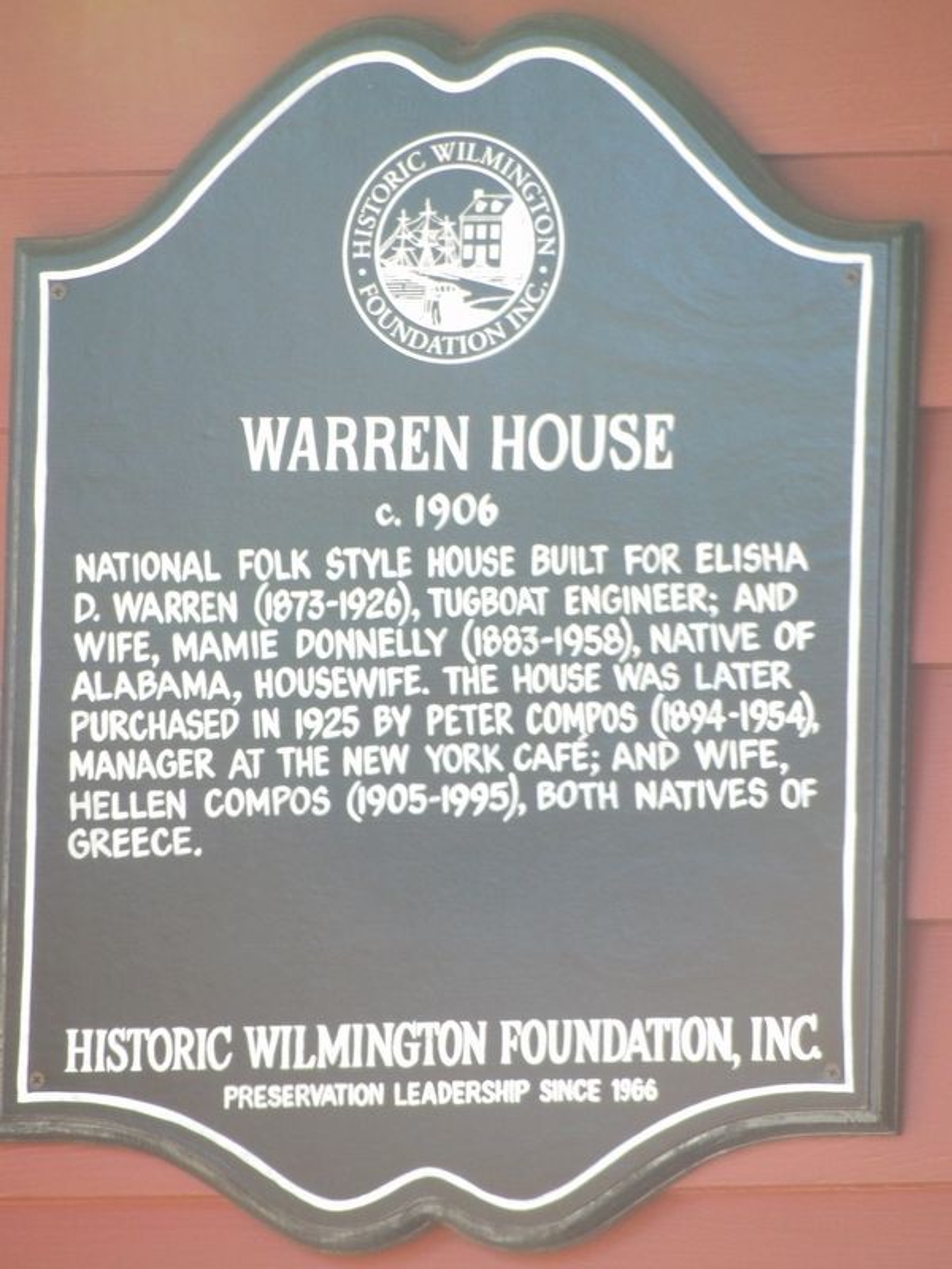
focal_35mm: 848
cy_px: 634
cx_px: 476
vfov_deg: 2.3
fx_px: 31095
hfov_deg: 1.8
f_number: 4.8
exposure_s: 1/66
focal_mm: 152.1
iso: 200
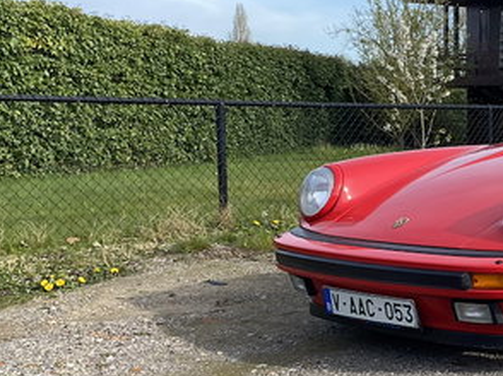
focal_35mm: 68
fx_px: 987
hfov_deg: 25.5
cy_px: 207
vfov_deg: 21.6
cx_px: 612
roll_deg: -0.3
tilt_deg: -6.6
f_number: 1.8
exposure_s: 1/1034
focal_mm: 4.25
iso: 32
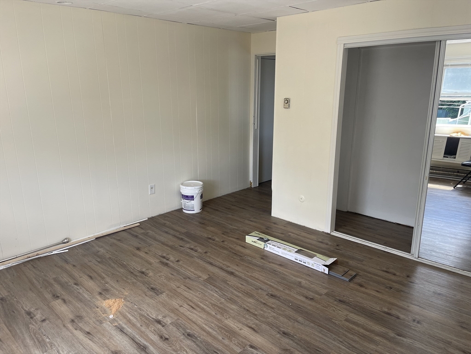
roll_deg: -0.5
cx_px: 236
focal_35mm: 25
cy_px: 177
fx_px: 340
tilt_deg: -16.2
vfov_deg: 54.9
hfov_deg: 69.4
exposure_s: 1/121
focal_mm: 5.1
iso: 40
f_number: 1.6
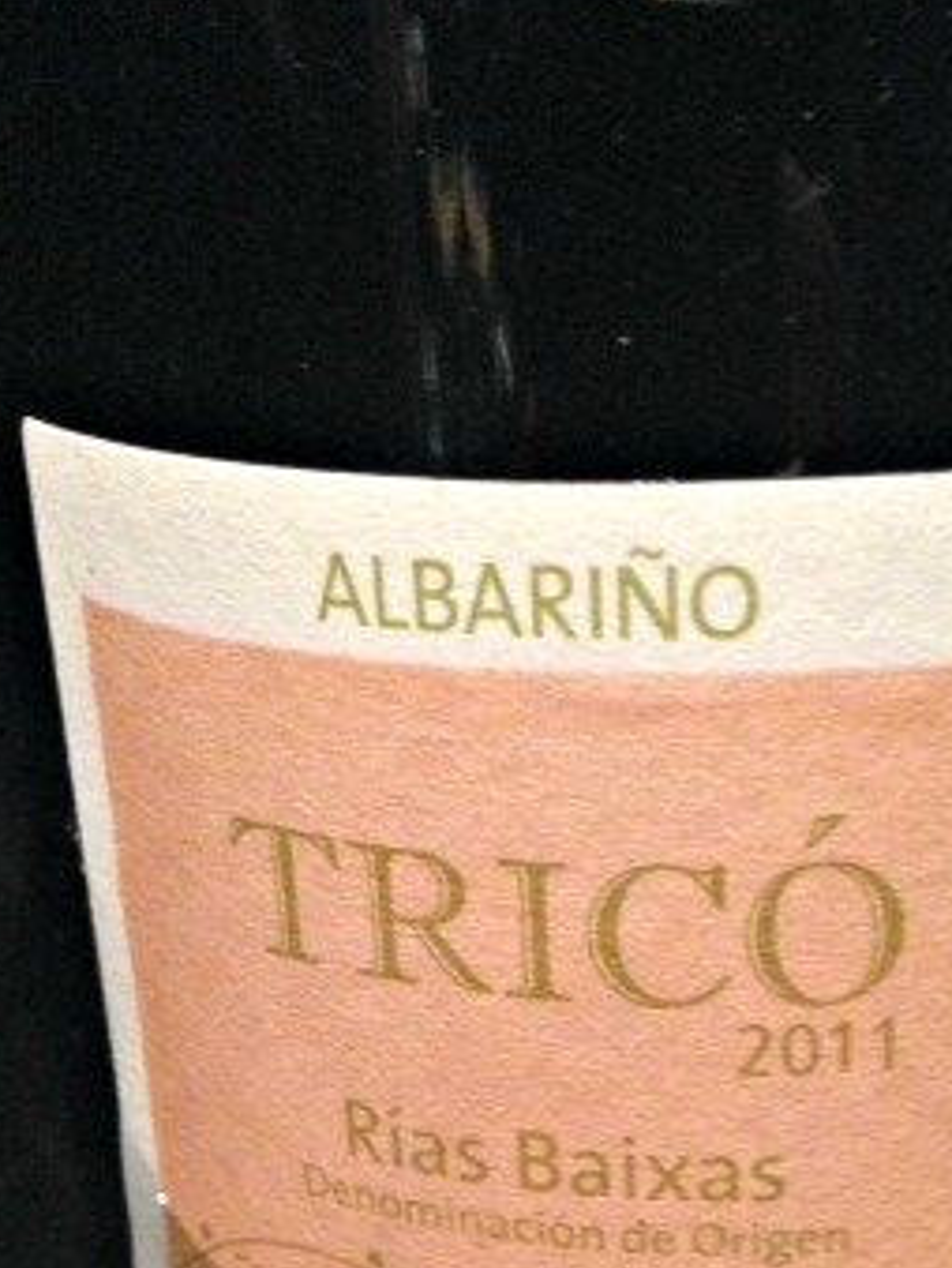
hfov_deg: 28.0
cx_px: 600
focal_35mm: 52
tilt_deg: -52.8
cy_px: 981
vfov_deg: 35.8
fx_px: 1904
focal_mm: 4.12
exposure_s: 1/15
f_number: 2.4
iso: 500
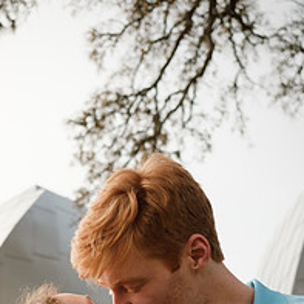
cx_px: 136
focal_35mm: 68
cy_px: 287
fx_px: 676
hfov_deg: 25.3
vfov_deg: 24.5
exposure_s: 1/4000
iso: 400
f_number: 2.5
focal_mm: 23
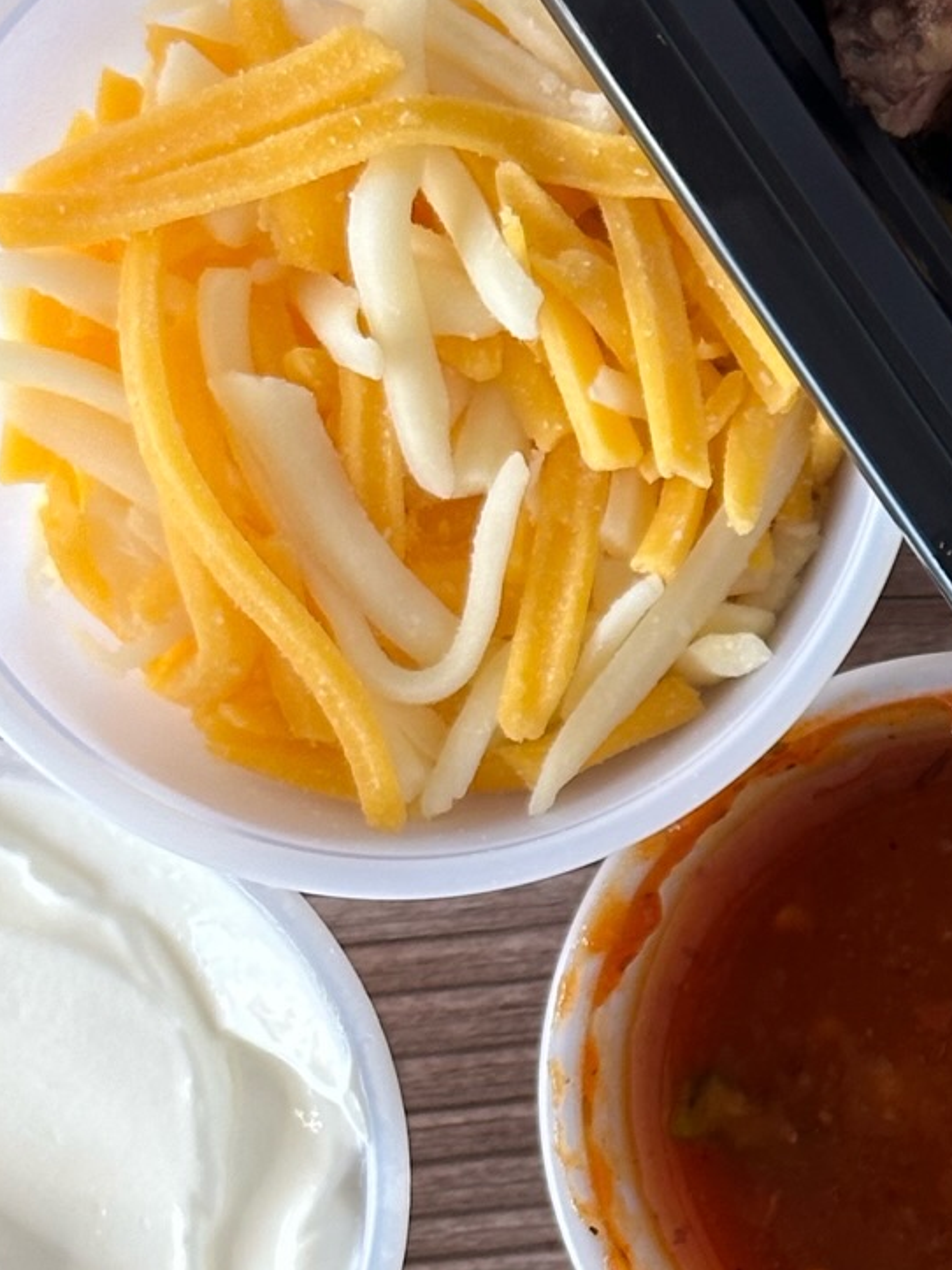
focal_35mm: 136
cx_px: 1282
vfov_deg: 14.4
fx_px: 4988
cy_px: 992
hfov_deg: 10.6
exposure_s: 1/60
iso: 160
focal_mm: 6.86
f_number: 1.78
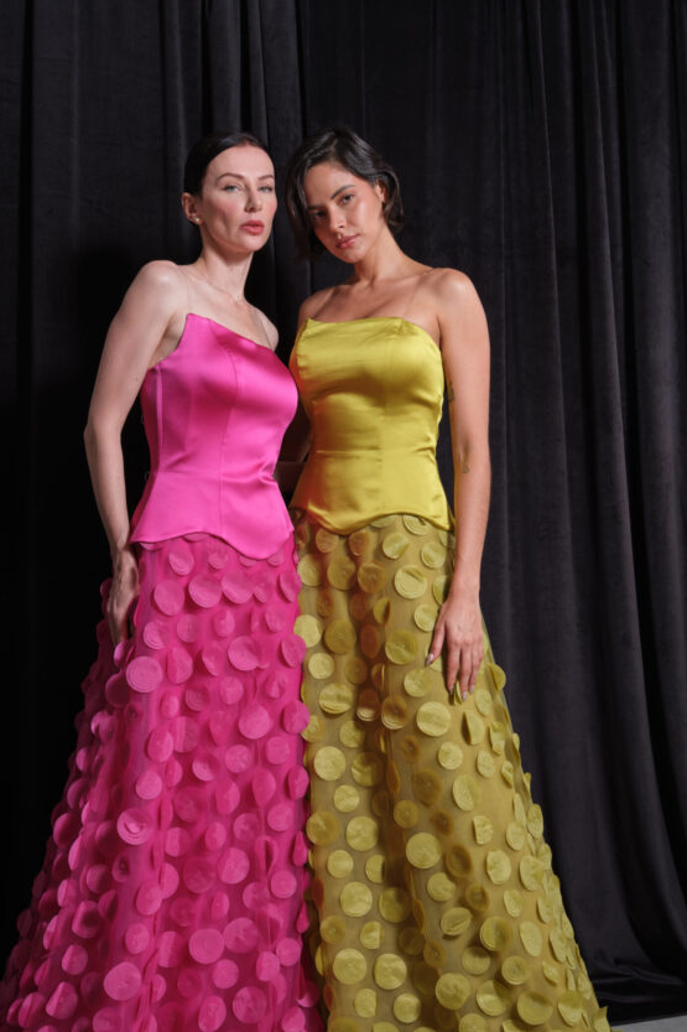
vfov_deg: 45.3
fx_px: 1231
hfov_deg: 31.1
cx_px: 292
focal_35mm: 43
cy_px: 592
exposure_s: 1/125
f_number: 7.1
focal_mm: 23.3
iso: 100
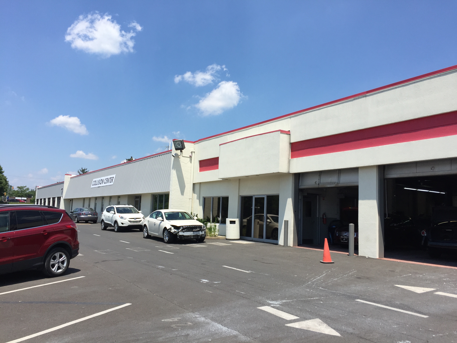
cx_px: 228
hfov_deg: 61.7
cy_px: 172
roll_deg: -2.2
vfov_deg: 48.2
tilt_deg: +5.5
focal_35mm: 29
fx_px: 383
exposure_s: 1/2475
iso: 32
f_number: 2.2
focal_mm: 4.15
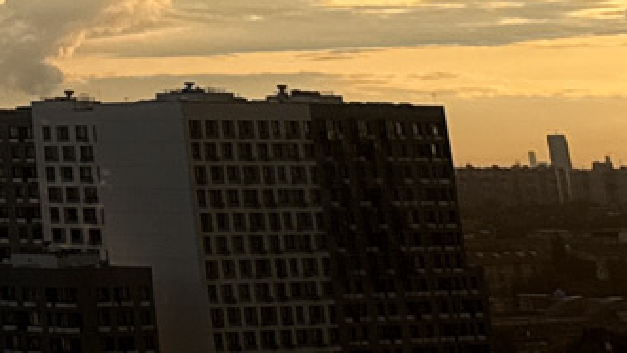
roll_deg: -0.4
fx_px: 2626
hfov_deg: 12.1
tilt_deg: +23.1
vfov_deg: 6.3
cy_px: -1032
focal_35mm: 158
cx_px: -638
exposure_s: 1/1032
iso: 80
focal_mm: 6.76
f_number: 1.78
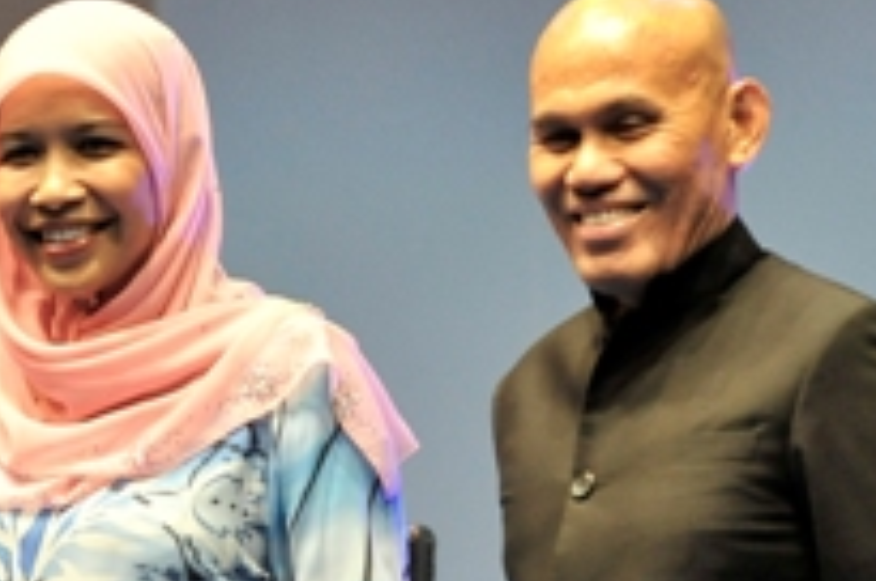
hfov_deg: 5.3
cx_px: 323
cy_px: 547
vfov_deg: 3.5
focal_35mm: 391
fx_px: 9499
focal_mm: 112
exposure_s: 1/200
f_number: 4.5
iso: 2500
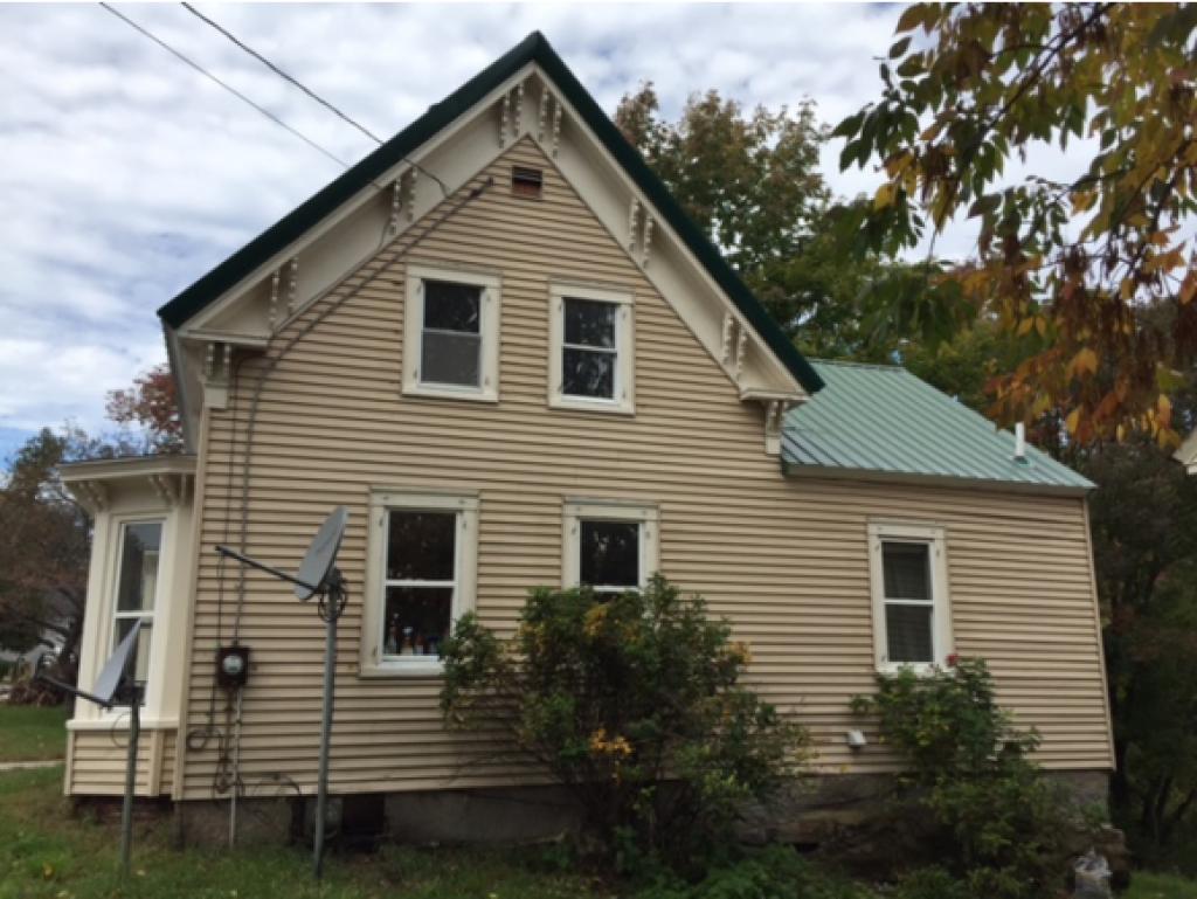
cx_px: 598
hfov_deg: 61.6
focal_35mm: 29
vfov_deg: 48.3
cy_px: 450
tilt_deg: +12.8
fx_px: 1003
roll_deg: -0.7
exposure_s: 1/1522
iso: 32
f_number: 2.2
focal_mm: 4.15
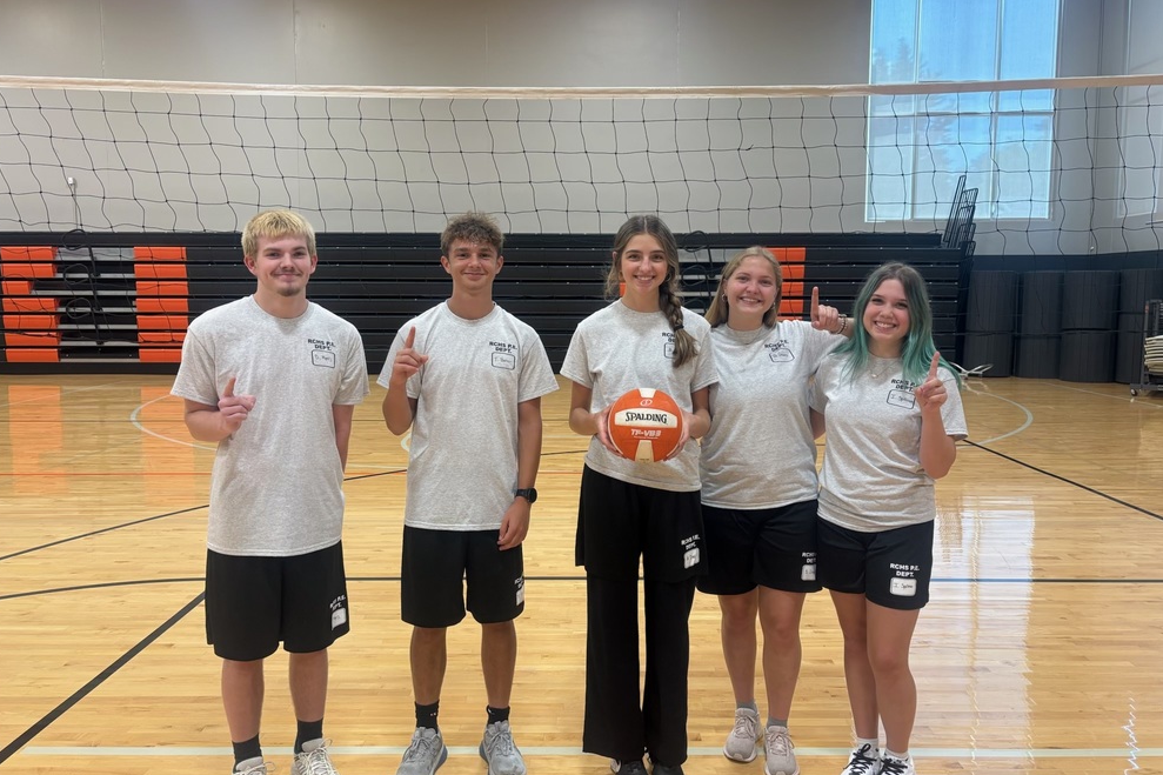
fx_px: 904
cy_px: 374
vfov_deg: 46.4
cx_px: 584
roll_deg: +0.2
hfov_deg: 65.5
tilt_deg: -4.4
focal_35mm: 28
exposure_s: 1/122
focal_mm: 5.96
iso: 125
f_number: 1.6
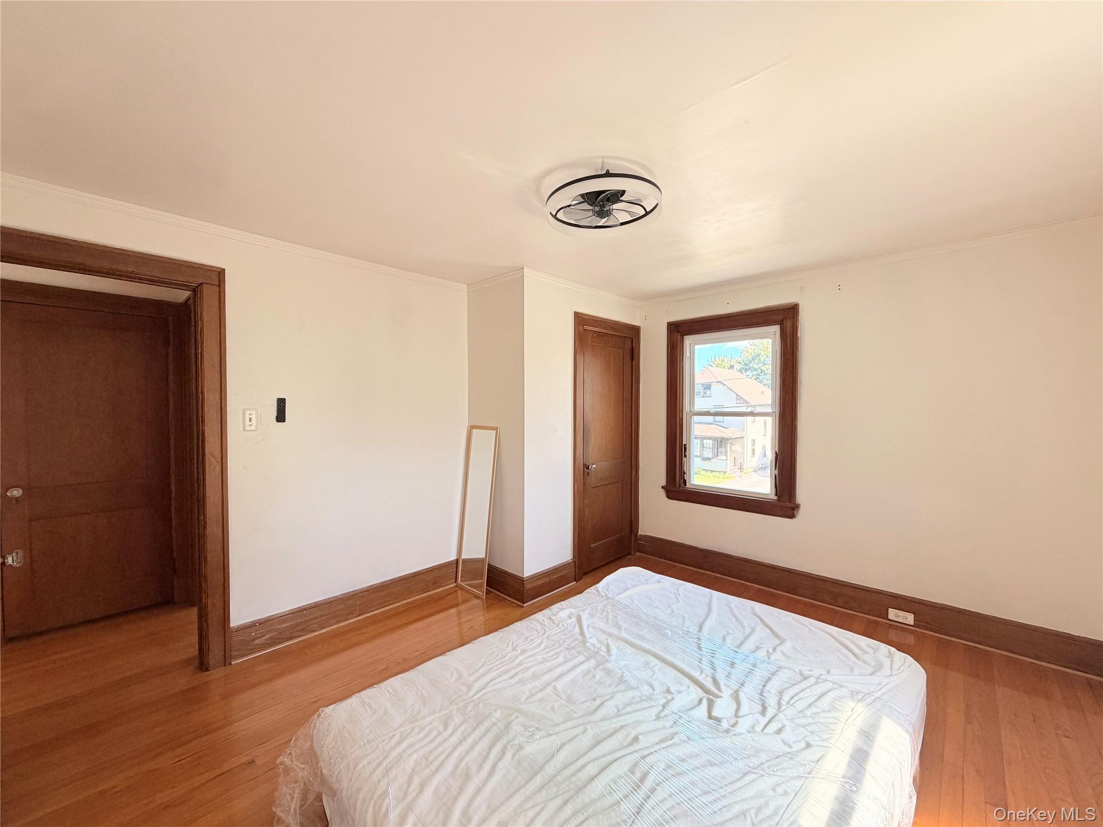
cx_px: 552
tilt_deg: -1.4
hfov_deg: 102.1
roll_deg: +0.5
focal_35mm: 14
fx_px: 446
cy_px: 414
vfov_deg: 85.7
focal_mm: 2.22
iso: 125
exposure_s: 1/121
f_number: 2.2
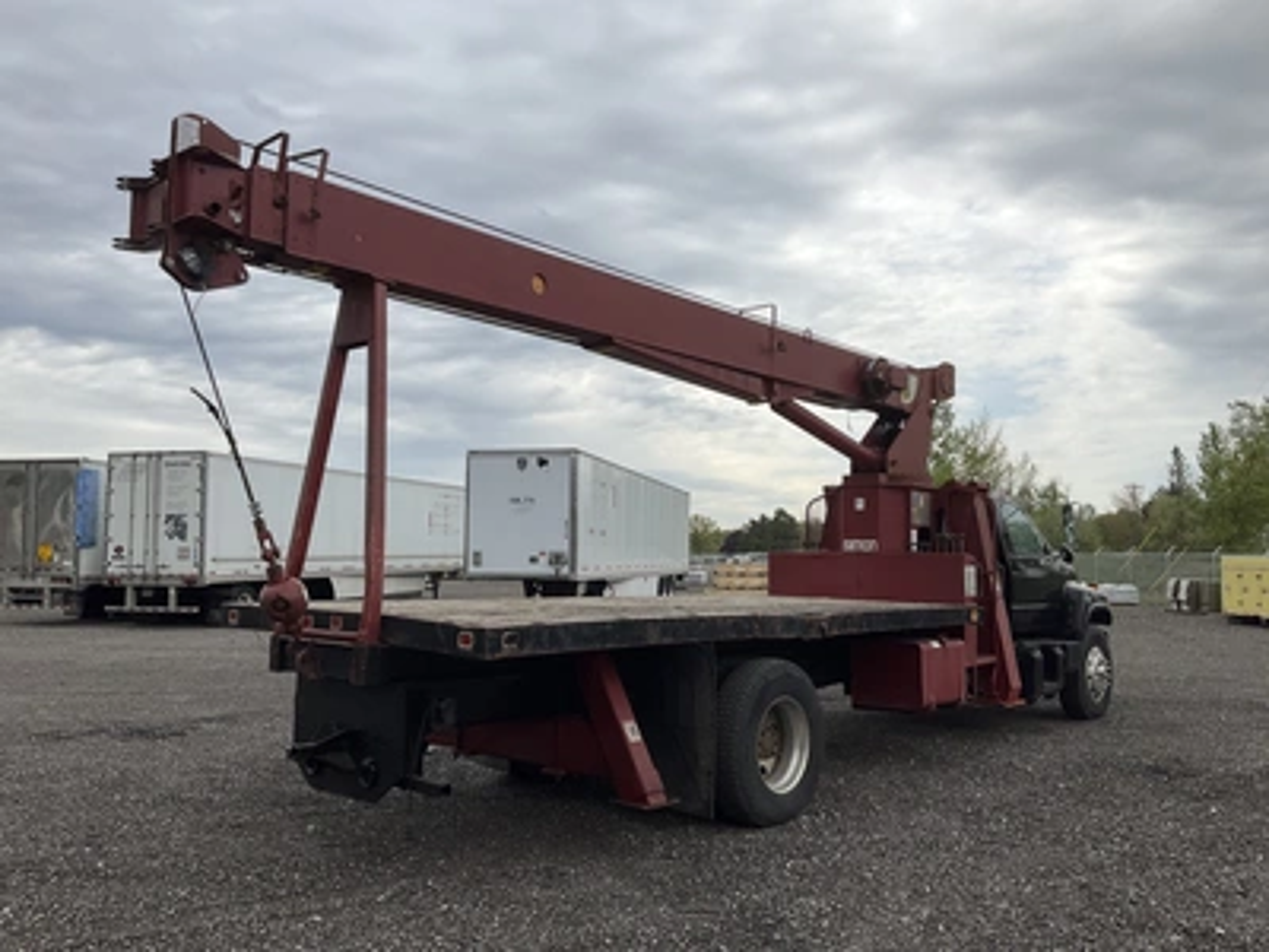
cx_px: 634
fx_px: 1063
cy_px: 476
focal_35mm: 29
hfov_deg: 61.7
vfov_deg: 48.2
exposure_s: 1/1912
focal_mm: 3
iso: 25
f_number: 1.8
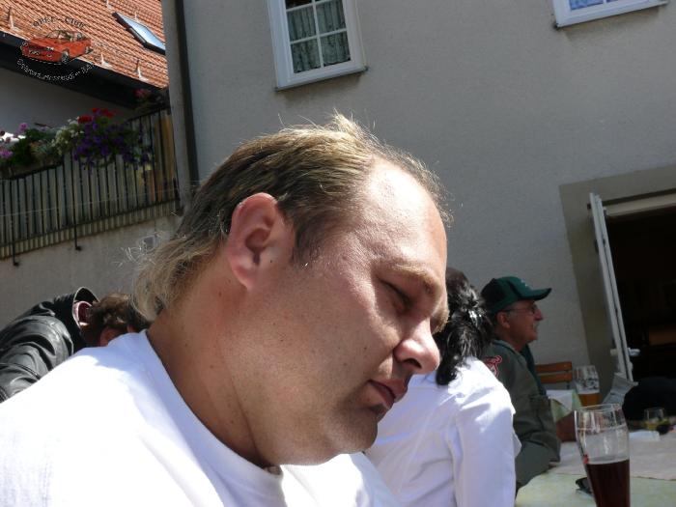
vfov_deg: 37.7
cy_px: 254
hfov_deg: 49.0
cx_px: 338
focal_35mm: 38
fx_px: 742
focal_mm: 8
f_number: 5.6
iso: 100
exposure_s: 1/250
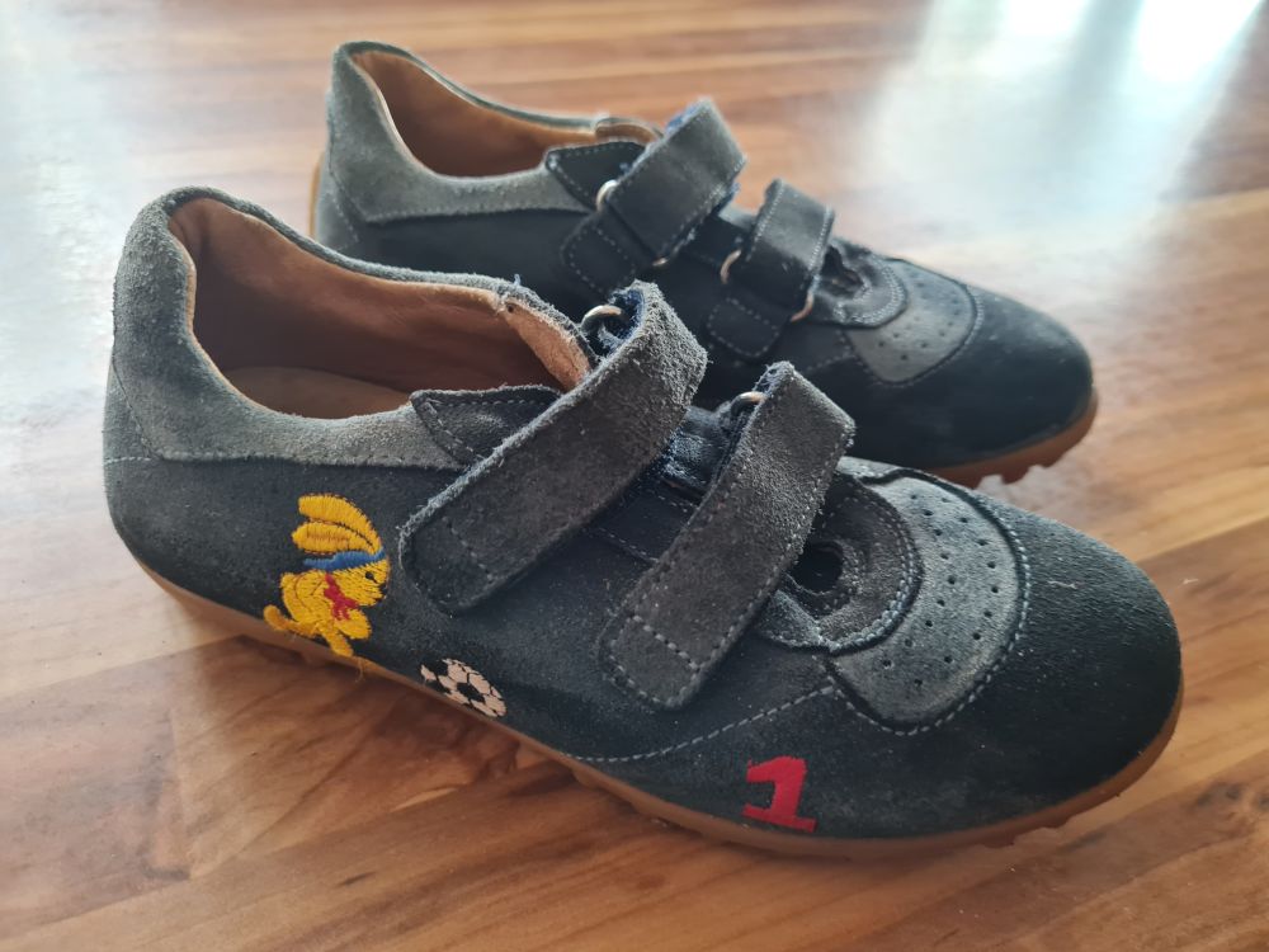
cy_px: 476
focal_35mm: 26
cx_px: 634
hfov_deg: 67.3
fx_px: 953
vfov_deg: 53.1
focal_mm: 5.4
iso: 250
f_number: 1.8
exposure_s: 1/40
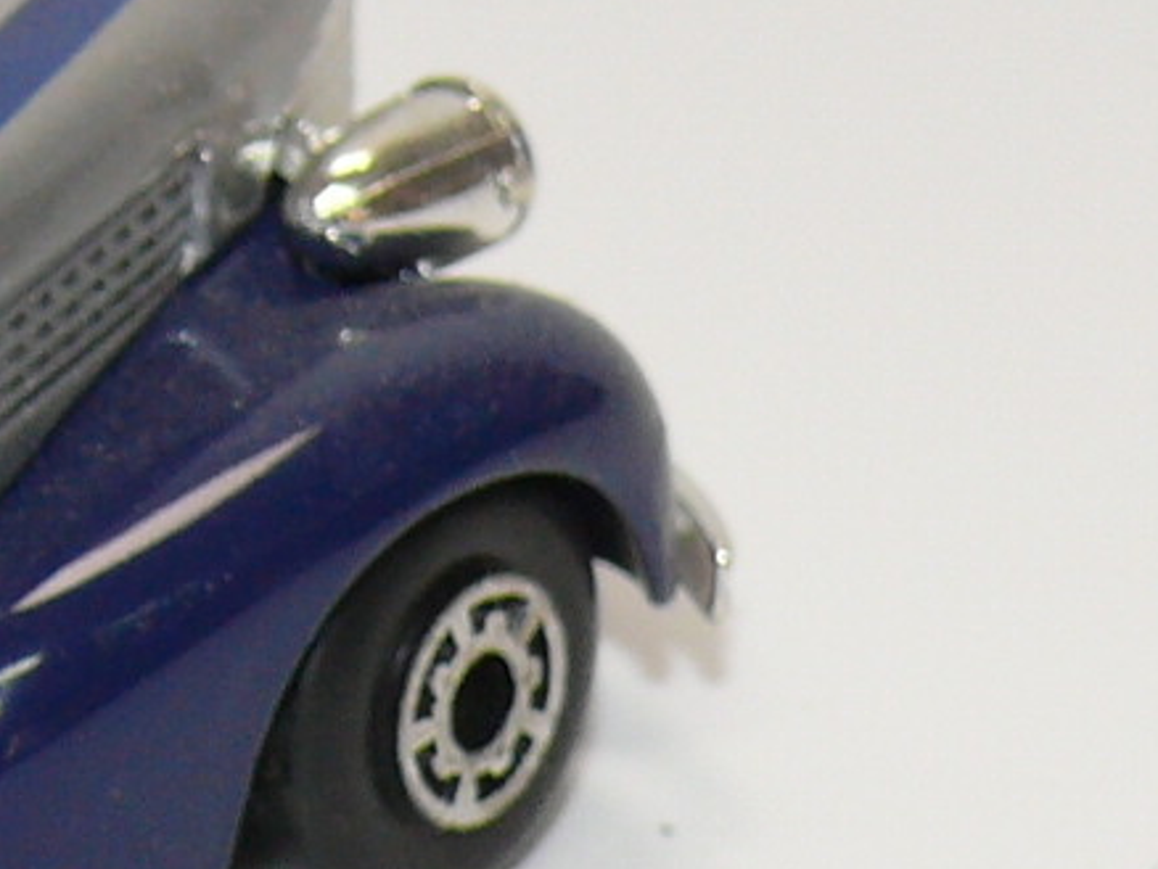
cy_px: 605
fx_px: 12585
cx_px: -933
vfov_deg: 4.0
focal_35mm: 376
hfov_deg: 5.2
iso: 100
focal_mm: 13.5
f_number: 4
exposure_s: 1/30
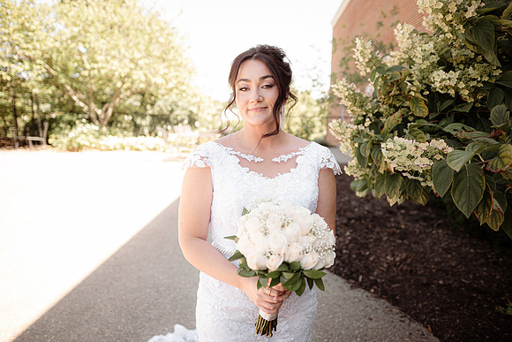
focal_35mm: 24
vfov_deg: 53.2
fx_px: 341
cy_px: 171
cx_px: 256
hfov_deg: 73.7
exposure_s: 1/500
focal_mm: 24
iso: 160
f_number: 2.2
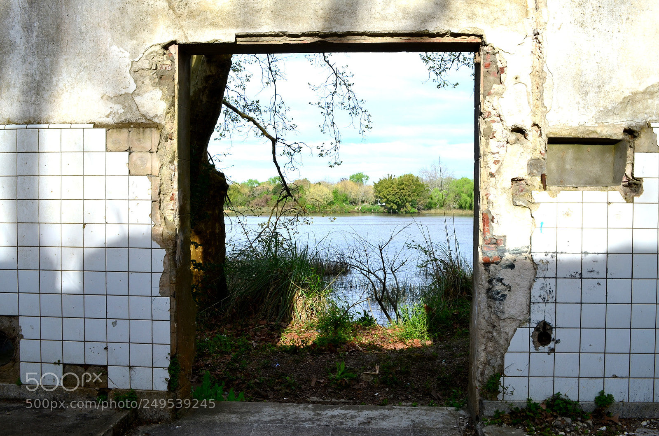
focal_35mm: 33
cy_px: 218
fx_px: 603
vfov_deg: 39.8
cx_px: 330
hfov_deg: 57.3
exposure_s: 1/30
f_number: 16
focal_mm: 22
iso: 100
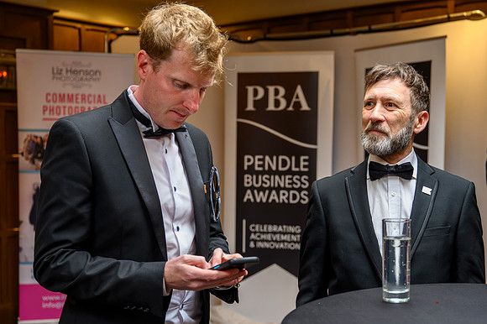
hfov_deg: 36.4
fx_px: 740
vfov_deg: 24.7
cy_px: 185
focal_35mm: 55
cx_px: 276
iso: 1600
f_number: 4
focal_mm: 48
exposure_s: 1/125
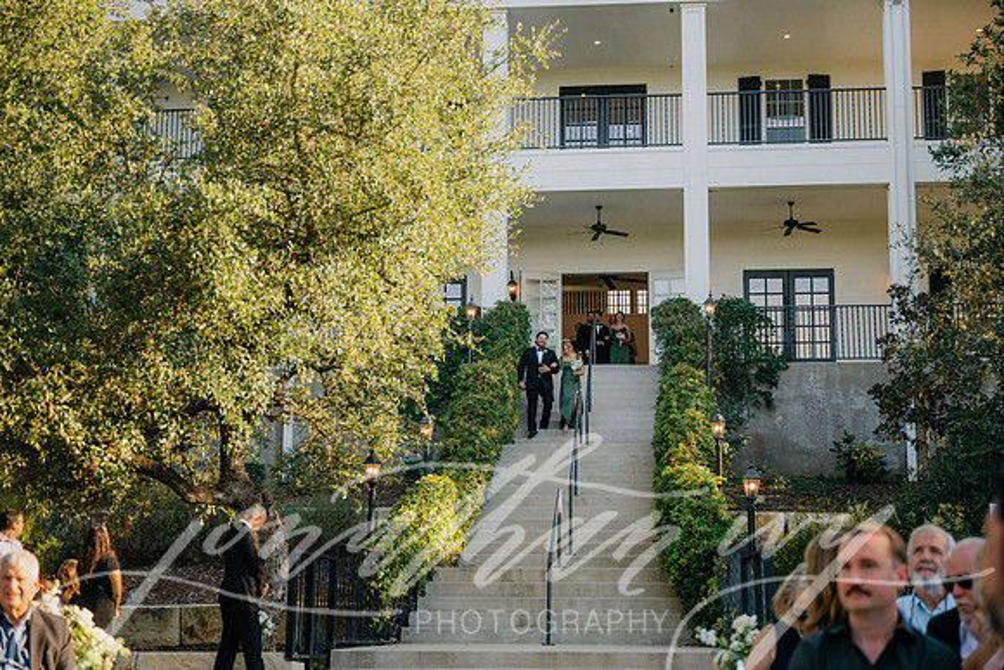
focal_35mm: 60
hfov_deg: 33.4
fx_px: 1674
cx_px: 502
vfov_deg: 22.6
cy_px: 335
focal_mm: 60
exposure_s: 1/1600
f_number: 2.8
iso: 200
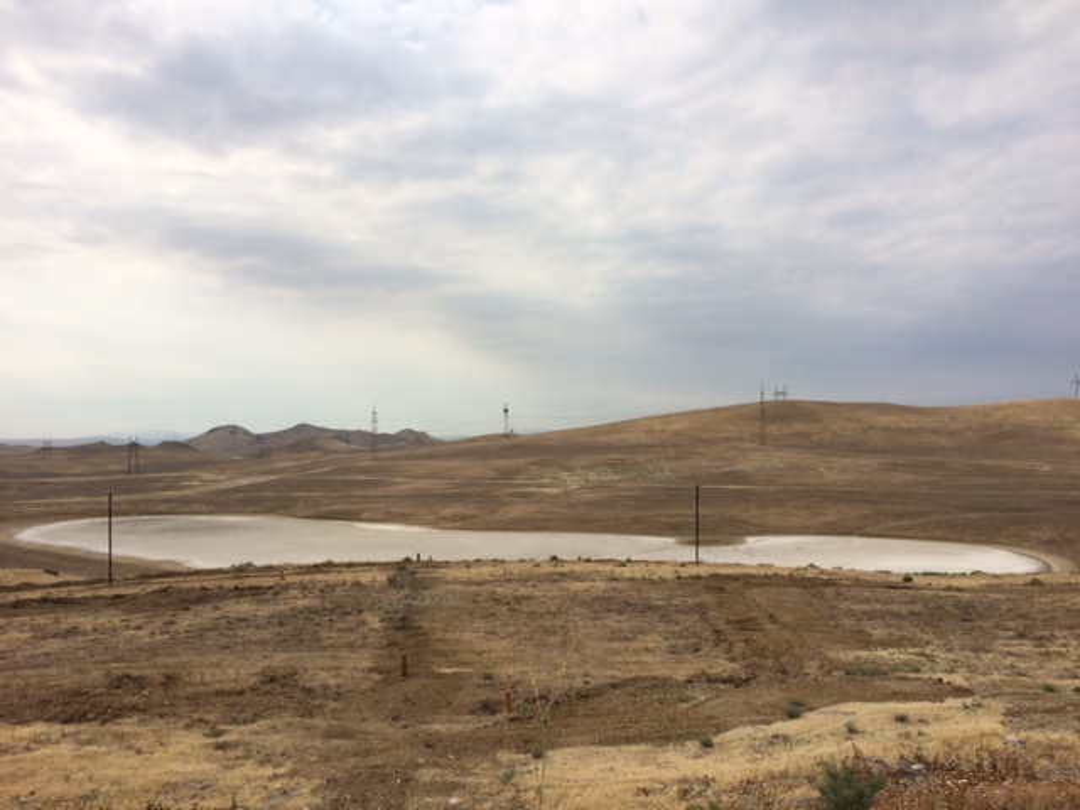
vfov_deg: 48.2
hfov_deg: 61.7
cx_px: 540
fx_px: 905
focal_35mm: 29
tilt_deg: -0.8
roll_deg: +0.1
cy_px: 405
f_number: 2.2
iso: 32
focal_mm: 4.15
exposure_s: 1/4115
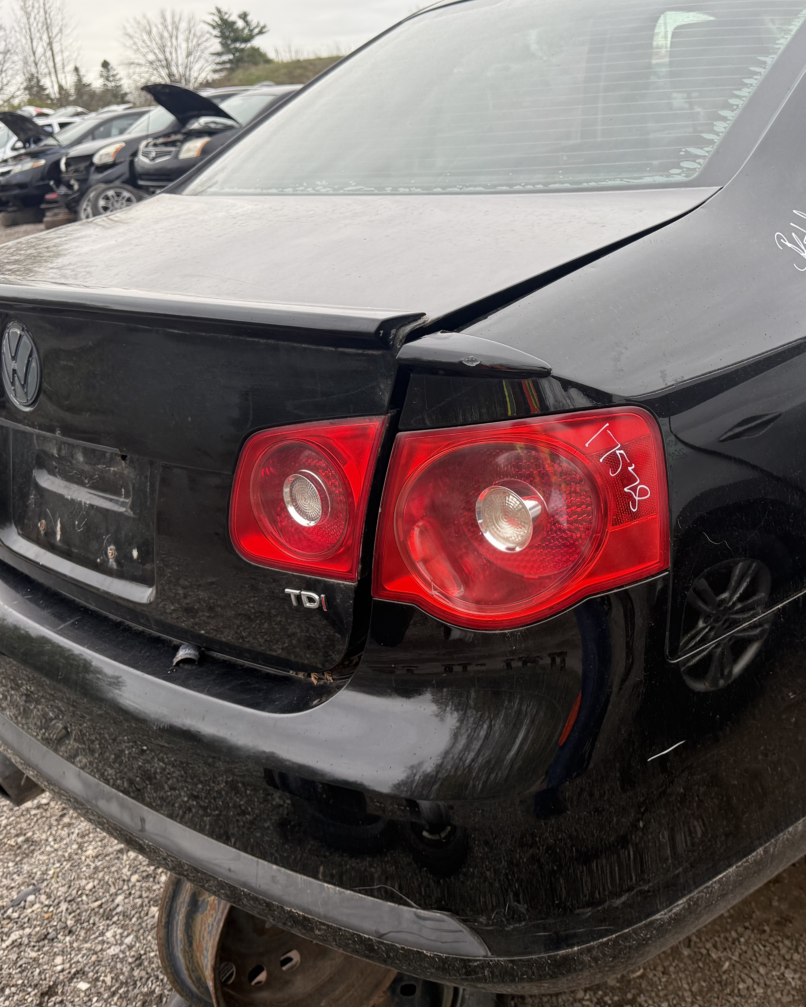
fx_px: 1073
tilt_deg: -17.7
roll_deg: +6.1
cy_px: 435
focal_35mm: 36
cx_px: 607
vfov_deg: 50.1
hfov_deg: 40.0
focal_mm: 6.76
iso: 100
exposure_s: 1/772
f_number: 1.78
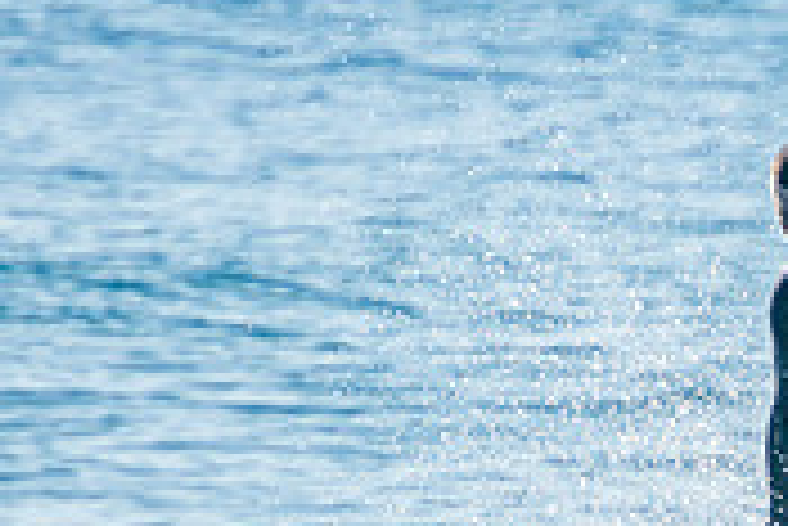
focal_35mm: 1942
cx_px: 946
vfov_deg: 0.7
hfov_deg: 1.1
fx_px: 42542
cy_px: 627
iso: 220
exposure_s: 1/1250
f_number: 5.6
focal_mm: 390
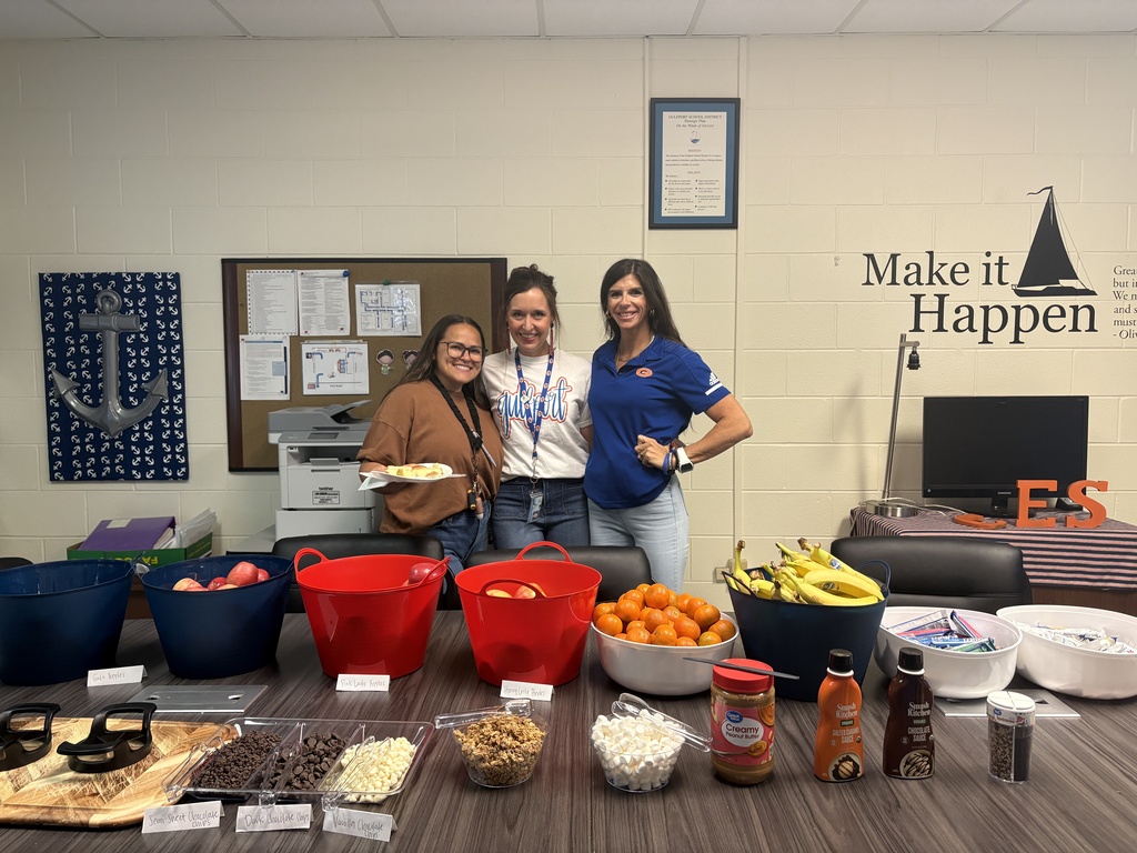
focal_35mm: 26
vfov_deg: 53.1
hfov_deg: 67.3
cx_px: 568
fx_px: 854
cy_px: 426
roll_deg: +0.1
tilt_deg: -4.5
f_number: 1.6
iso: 200
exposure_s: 1/60
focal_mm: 5.96
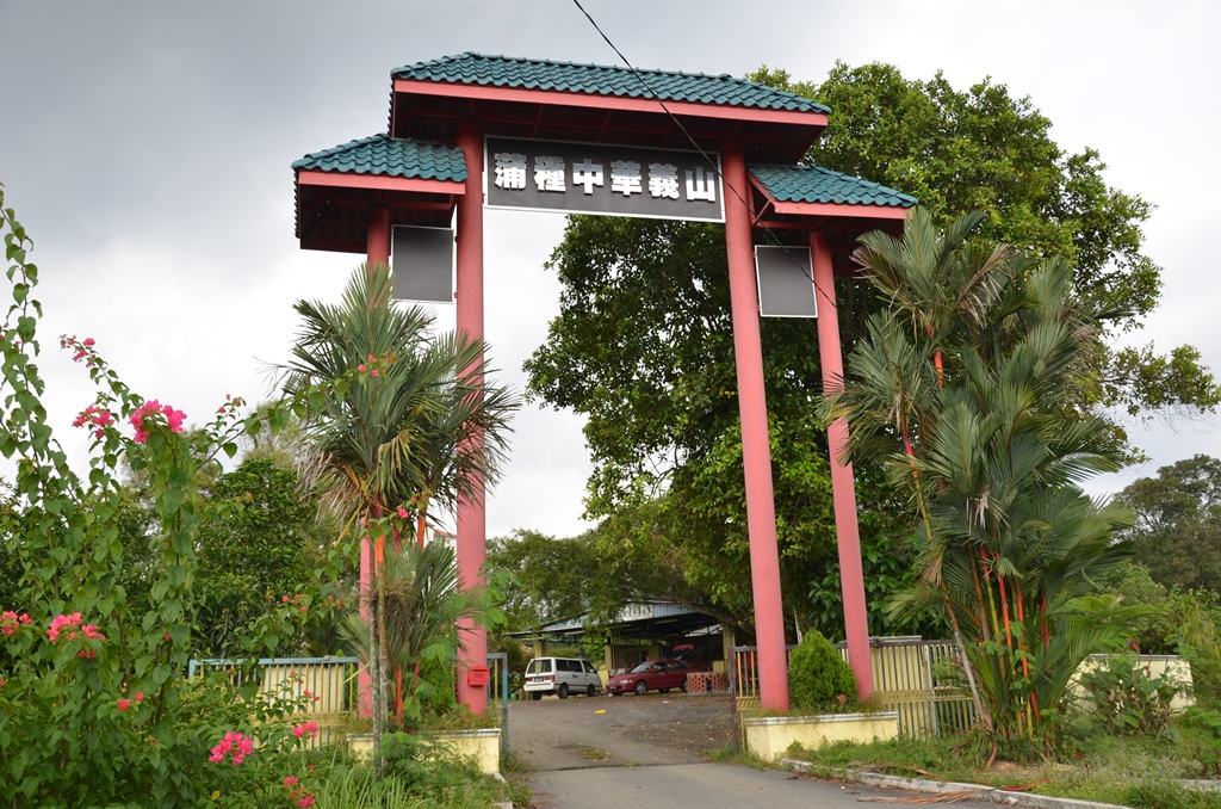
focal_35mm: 32
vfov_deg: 41.5
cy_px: 404
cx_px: 610
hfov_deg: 59.6
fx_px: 1066
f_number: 5
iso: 100
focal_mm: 21
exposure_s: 1/250
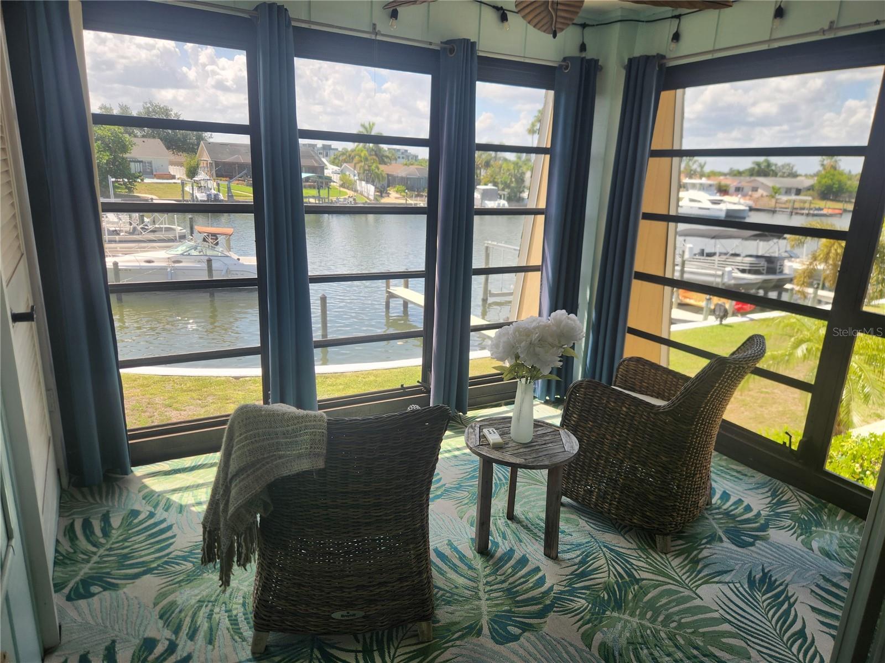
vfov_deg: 58.9
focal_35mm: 23
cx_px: 442
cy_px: 332
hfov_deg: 73.9
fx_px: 588
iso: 20
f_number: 1.8
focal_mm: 5.4
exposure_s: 1/228
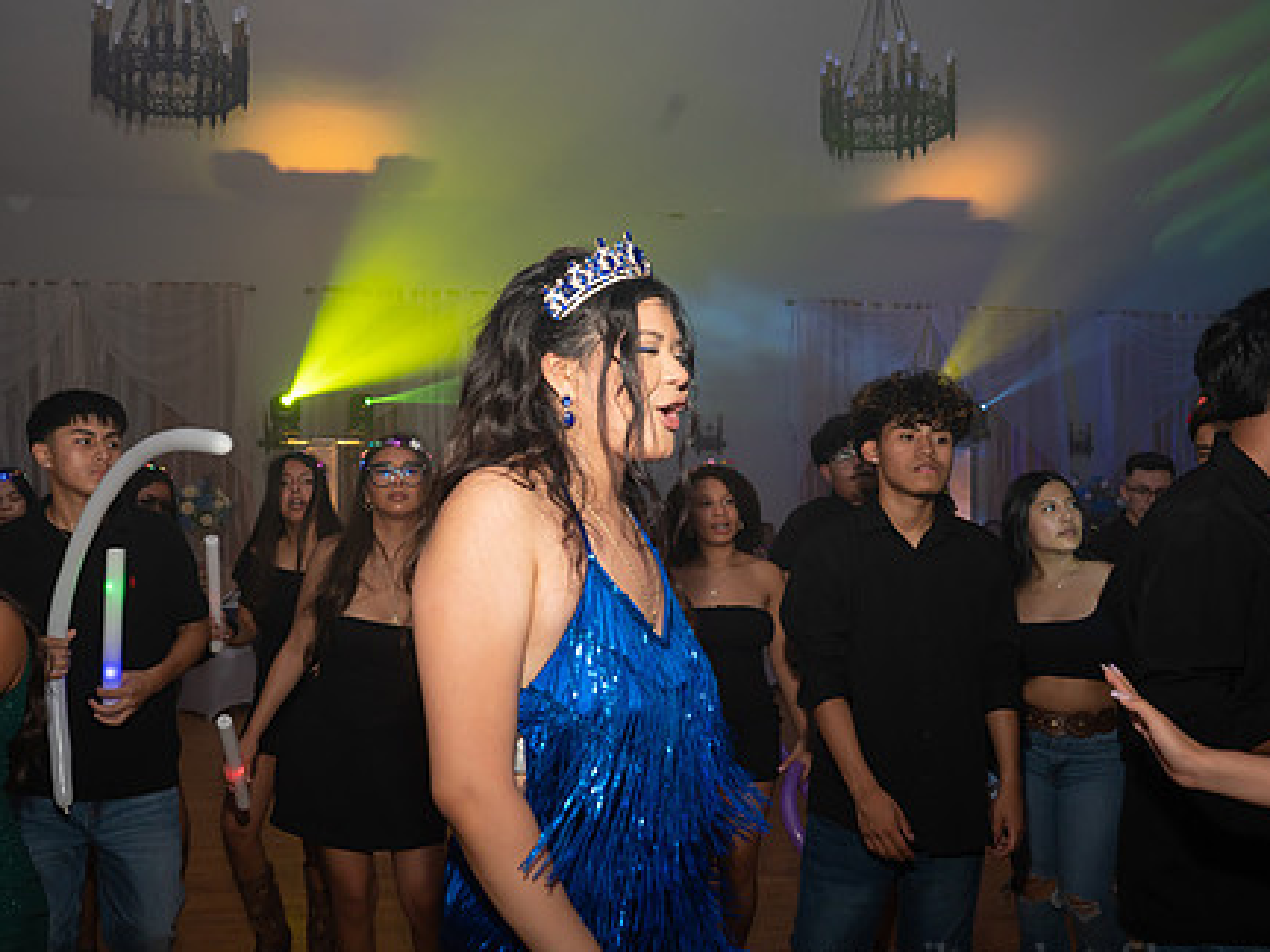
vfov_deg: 45.4
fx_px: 1137
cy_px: 498
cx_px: 544
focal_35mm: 31
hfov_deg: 58.1
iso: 800
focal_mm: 24
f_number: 7.1
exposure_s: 1/80
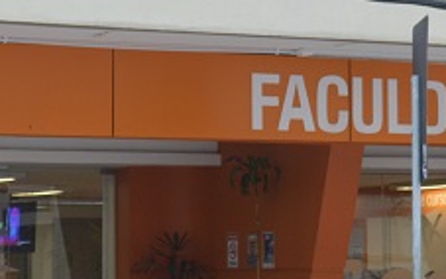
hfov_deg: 13.4
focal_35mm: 156
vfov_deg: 8.4
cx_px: 218
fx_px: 1894
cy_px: 113
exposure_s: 1/100
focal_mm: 29
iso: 400
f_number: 5
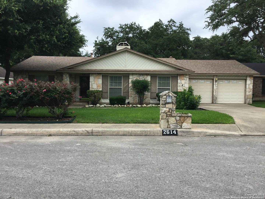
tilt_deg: -3.0
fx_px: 237
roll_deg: -0.7
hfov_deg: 58.4
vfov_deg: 45.4
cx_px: 132
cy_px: 100
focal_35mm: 31
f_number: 2.4
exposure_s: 1/721
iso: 25
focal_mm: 3.3
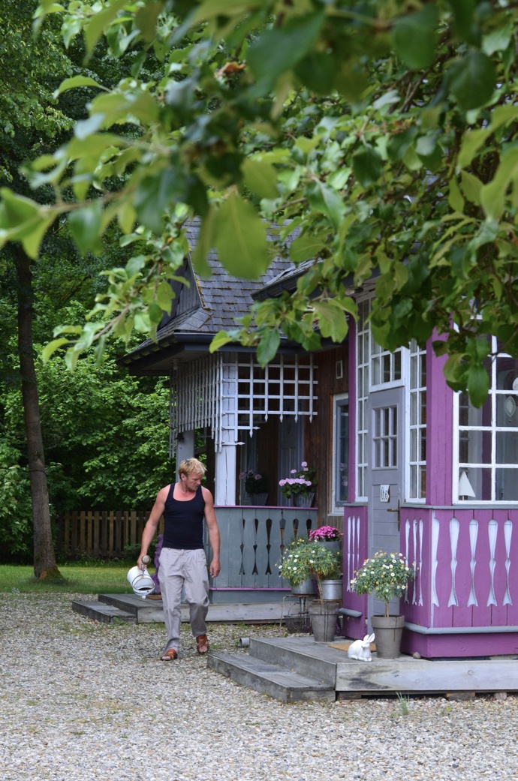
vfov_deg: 27.0
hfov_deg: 18.1
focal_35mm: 75
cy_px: 390
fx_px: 1625
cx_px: 259
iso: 400
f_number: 9
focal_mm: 50
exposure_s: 1/125
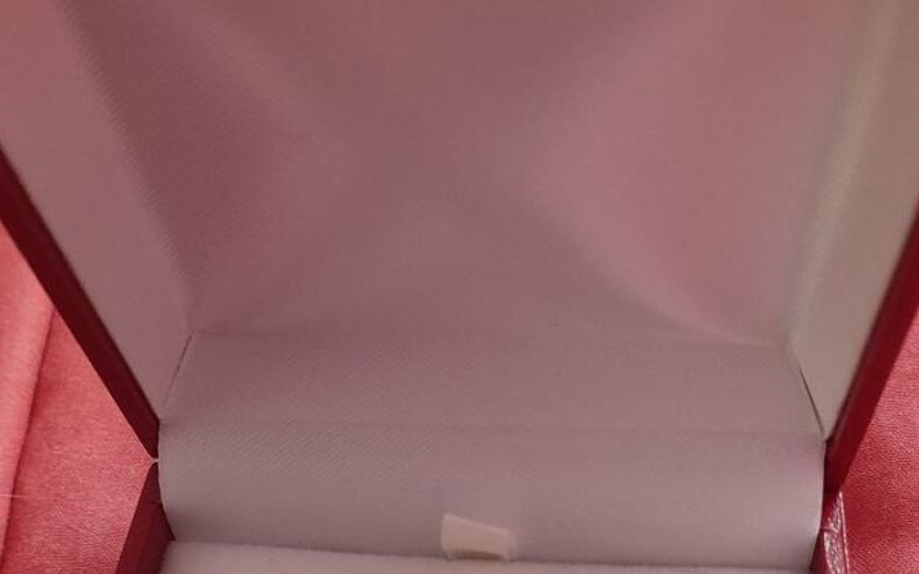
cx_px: 459
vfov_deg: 25.8
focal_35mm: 48
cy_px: 547
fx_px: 1202
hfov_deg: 41.8
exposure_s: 1/50
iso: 250
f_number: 1.8
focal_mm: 4
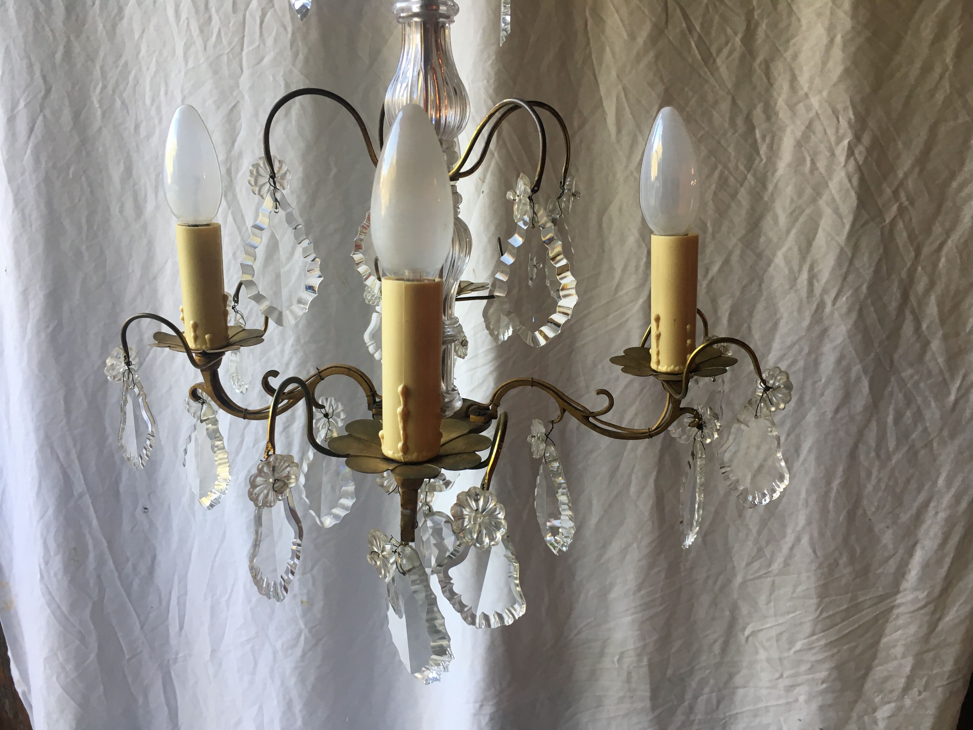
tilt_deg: -15.1
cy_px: 365
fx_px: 815
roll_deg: -1.1
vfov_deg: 48.2
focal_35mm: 29
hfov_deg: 61.7
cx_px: 486
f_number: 2.2
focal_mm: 4.15
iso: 32
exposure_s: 1/33
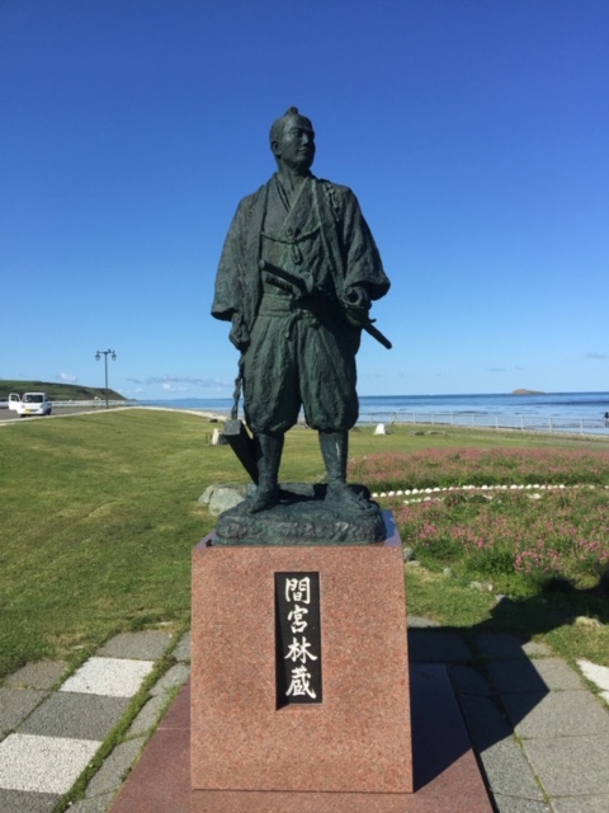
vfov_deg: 61.7
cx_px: 304
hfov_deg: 48.2
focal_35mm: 29
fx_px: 680
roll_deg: +0.8
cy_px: 406
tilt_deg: +1.0
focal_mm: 4.15
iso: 32
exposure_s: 1/2475
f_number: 2.2
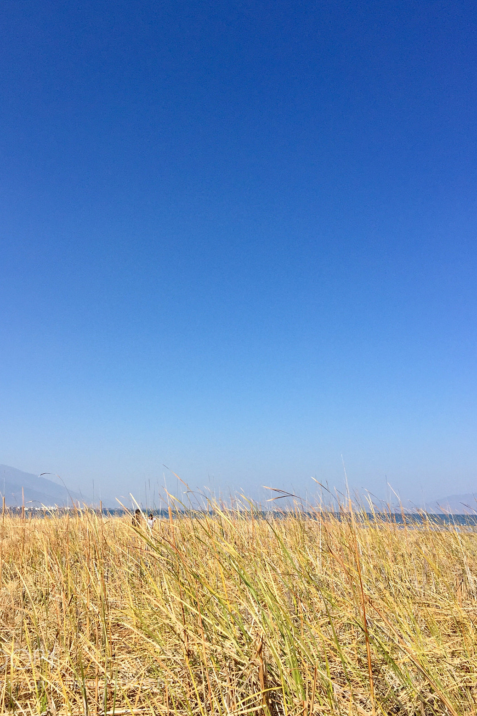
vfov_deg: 60.3
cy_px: 352
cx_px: 218
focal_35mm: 31
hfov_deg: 42.3
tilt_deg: +14.5
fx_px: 616
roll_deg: +0.3
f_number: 2.2
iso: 32
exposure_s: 1/2825
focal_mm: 4.15
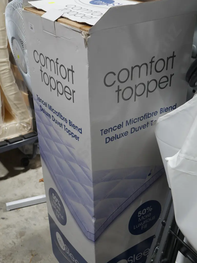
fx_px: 334
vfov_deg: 42.9
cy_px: 132
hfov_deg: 32.9
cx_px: 98
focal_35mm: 44
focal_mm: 22
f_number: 4.7
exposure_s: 1/60
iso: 250
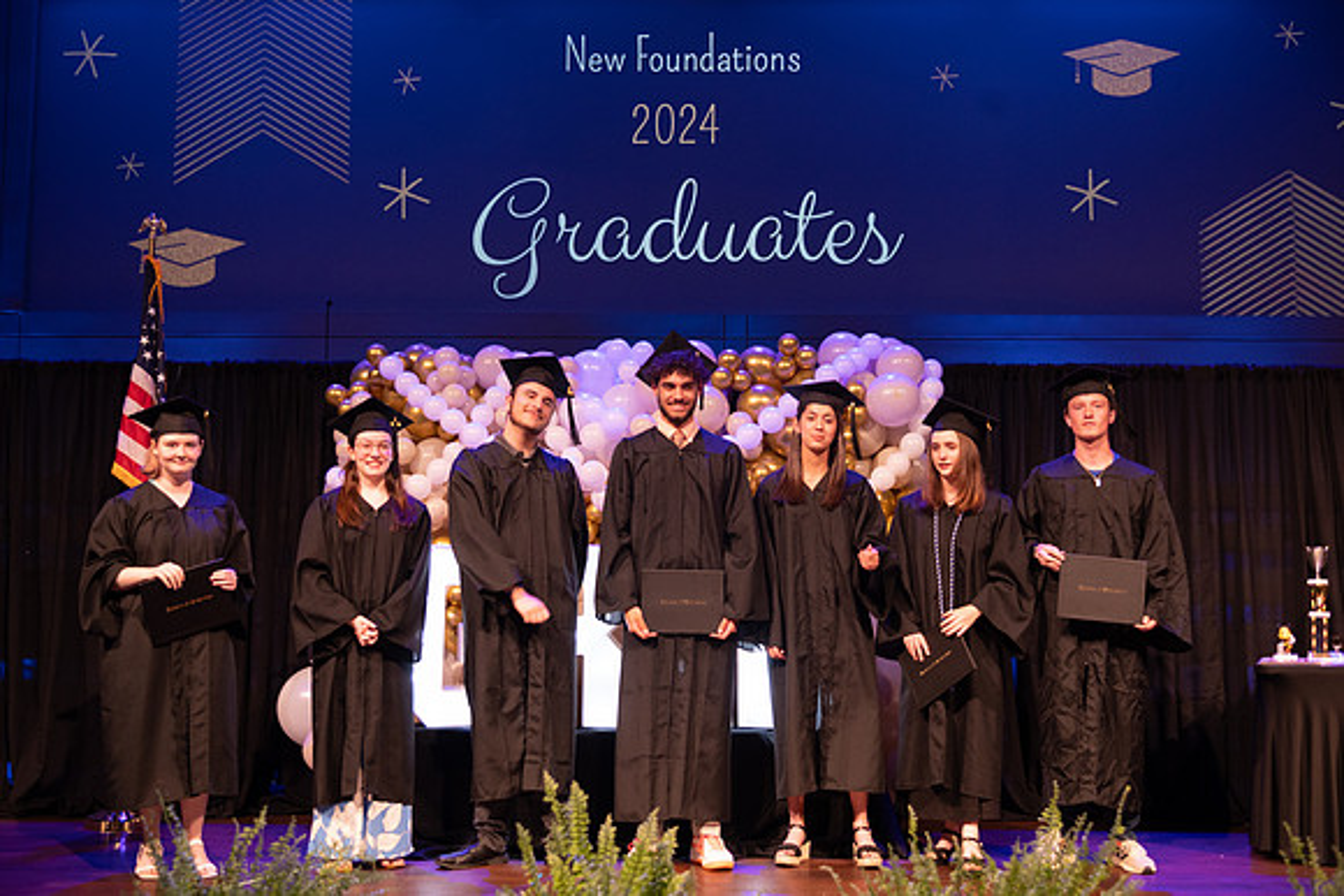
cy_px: 448
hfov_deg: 44.5
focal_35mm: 44
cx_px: 672
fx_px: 1643
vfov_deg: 30.5
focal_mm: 44
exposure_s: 1/200
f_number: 4
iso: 1600
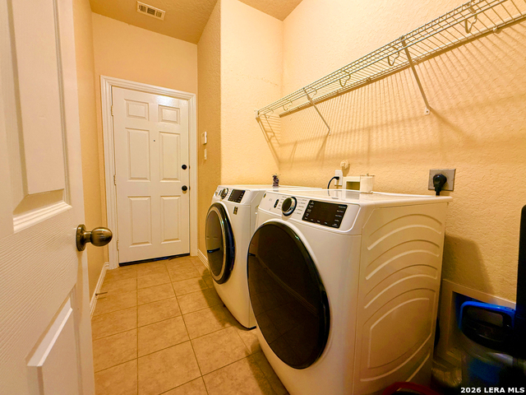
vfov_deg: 53.1
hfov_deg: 67.3
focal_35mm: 26
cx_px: 263
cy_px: 198
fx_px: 395
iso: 50
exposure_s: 1/2008
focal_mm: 5.7
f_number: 1.5
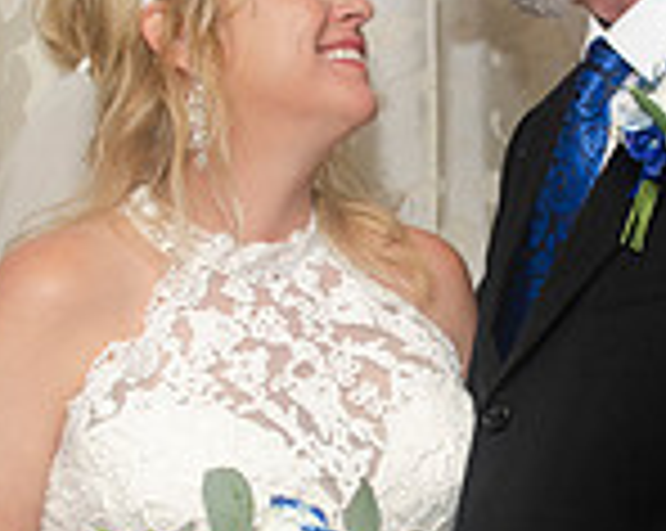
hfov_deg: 17.2
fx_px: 2185
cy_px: 346
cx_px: 495
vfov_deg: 13.8
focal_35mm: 111
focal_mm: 26
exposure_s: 1/30
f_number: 5.6
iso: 400
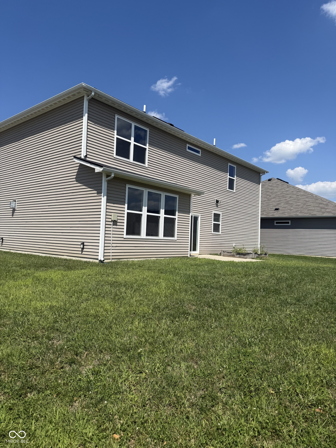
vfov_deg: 71.6
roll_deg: -3.2
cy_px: 224
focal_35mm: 24
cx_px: 168
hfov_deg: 56.8
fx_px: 311
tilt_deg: +3.2
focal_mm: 6.76
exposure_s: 1/6173
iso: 80
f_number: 1.78
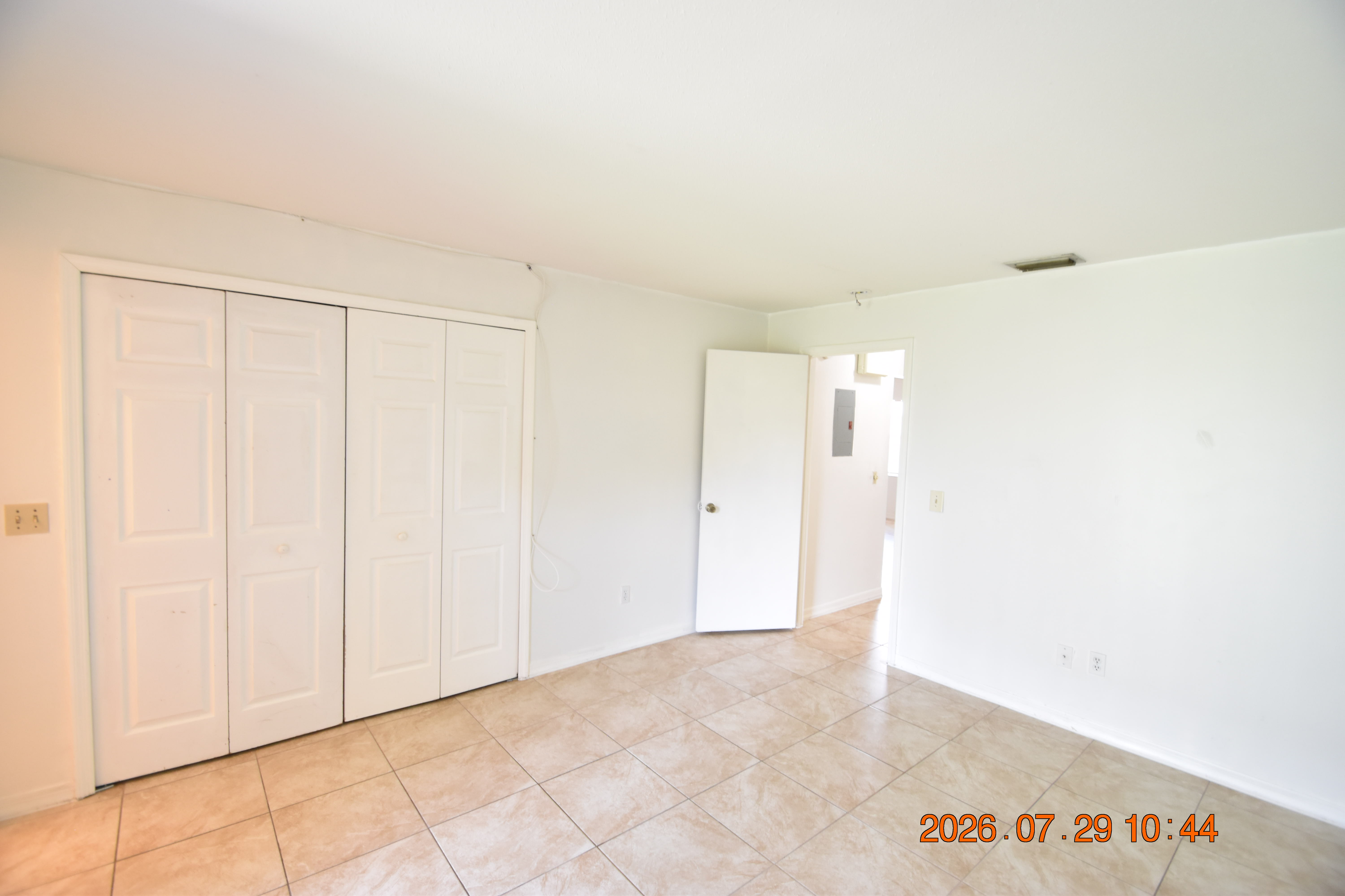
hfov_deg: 100.4
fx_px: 560
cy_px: 448
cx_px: 672
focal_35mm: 15
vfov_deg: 77.3
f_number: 3.5
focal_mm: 10
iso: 800
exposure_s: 1/45
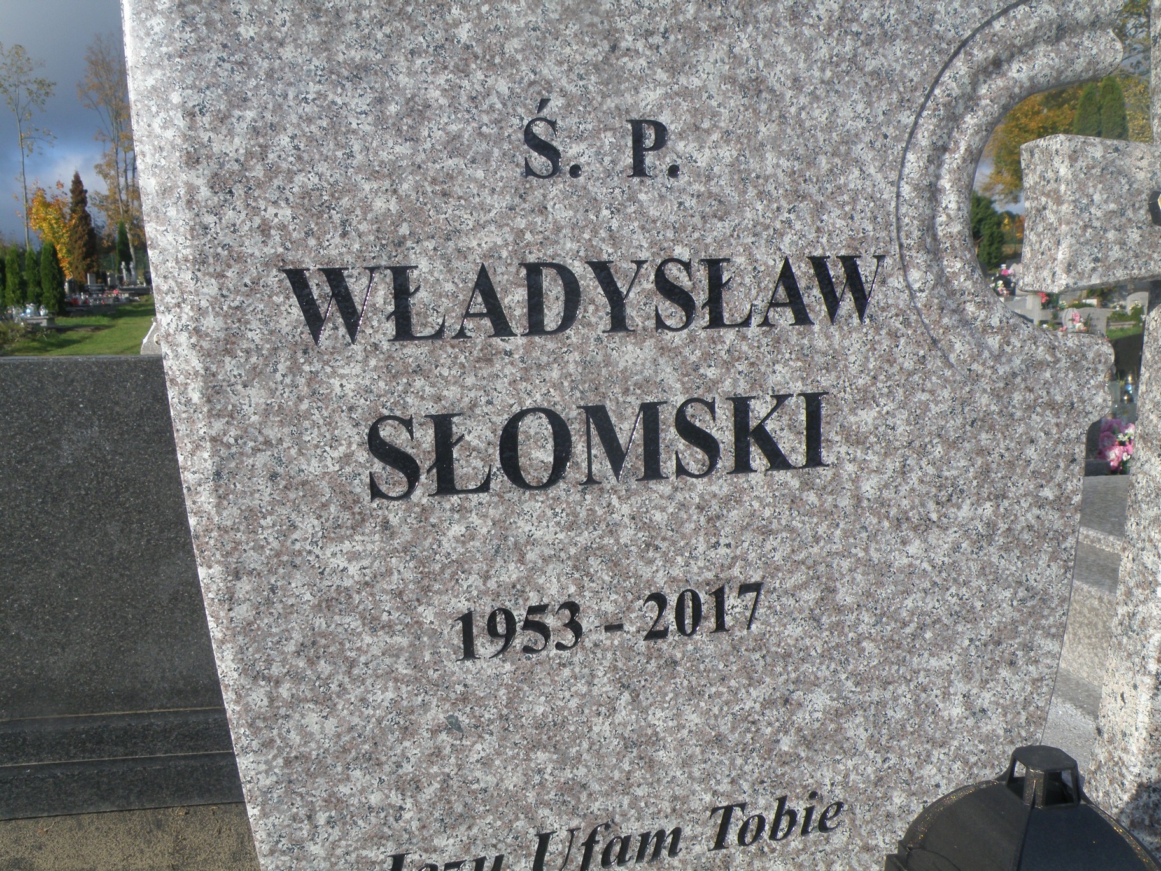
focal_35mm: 33
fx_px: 1107
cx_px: 580
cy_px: 436
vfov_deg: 42.9
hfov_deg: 55.4
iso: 64
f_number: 5.6
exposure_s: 1/320
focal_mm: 6.02
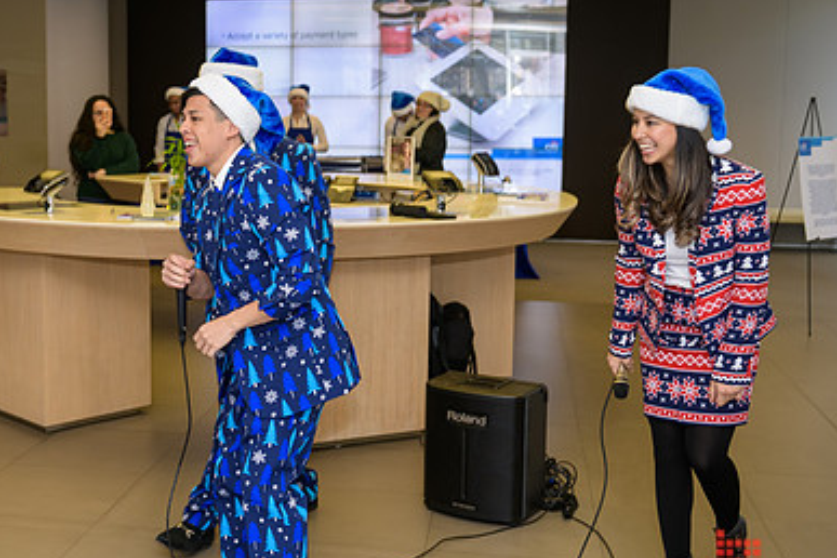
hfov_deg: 38.2
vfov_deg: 26.4
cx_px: 242
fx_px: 1186
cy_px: 224
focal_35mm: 51
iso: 400
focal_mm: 34
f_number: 3.2
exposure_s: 1/125
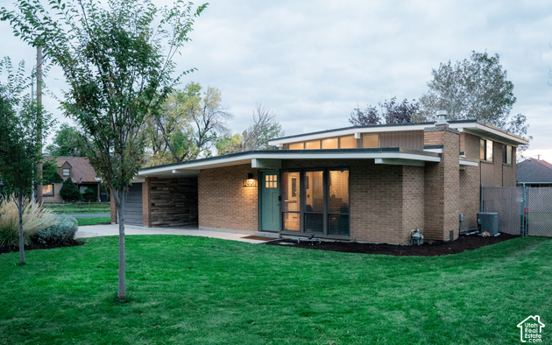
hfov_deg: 66.4
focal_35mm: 28
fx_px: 421
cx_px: 293
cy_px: 197
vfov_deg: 44.4
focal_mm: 24
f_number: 4
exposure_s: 1/320
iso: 6400
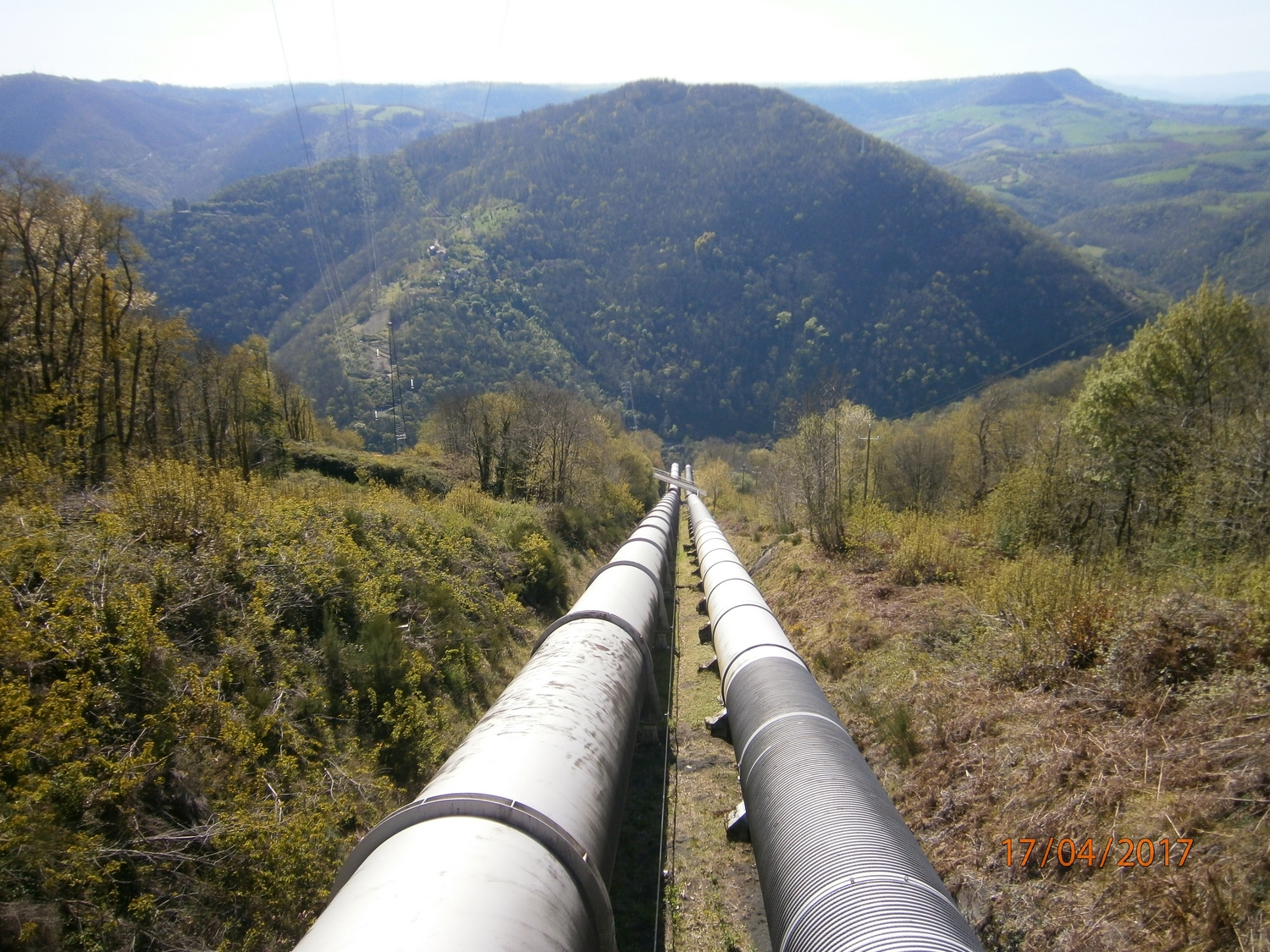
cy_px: 476
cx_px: 635
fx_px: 954
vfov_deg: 53.1
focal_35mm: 26
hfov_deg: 67.3
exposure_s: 1/125
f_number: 8
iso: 80
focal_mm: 4.7
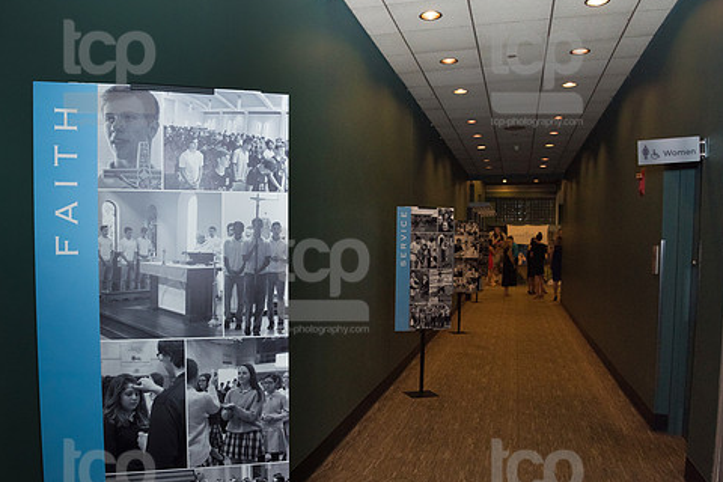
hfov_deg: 63.5
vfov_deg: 44.8
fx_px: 582
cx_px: 324
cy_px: 281
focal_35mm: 29
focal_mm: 24
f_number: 7.1
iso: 1250
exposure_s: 1/200
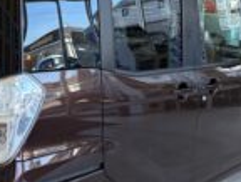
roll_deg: -0.5
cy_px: 109
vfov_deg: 23.4
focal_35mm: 63
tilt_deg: -14.0
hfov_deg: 30.4
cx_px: 80
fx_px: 440
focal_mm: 5.96
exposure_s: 1/144
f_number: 1.6
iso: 80
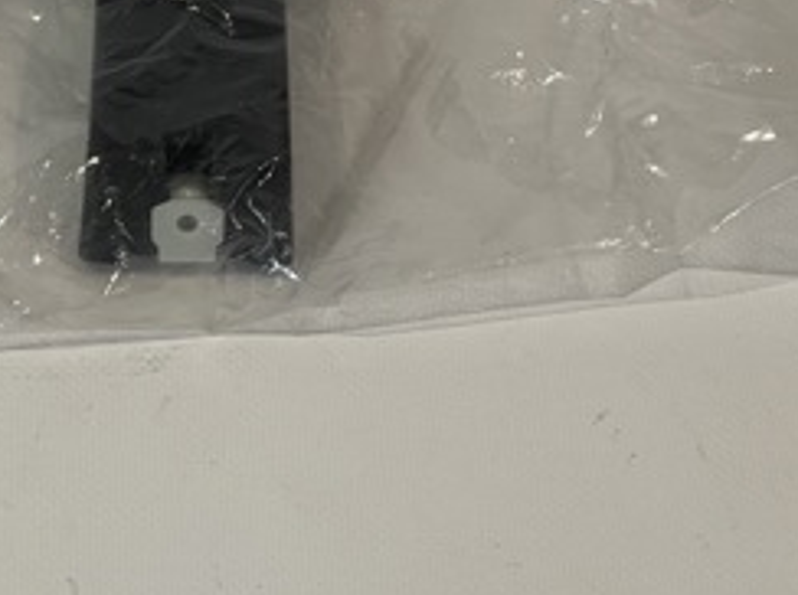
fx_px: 3865
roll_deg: -1.7
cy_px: 5
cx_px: 134
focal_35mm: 168
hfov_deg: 11.7
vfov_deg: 8.8
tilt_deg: -43.8
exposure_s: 1/50
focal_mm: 7.5
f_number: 2.2
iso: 160
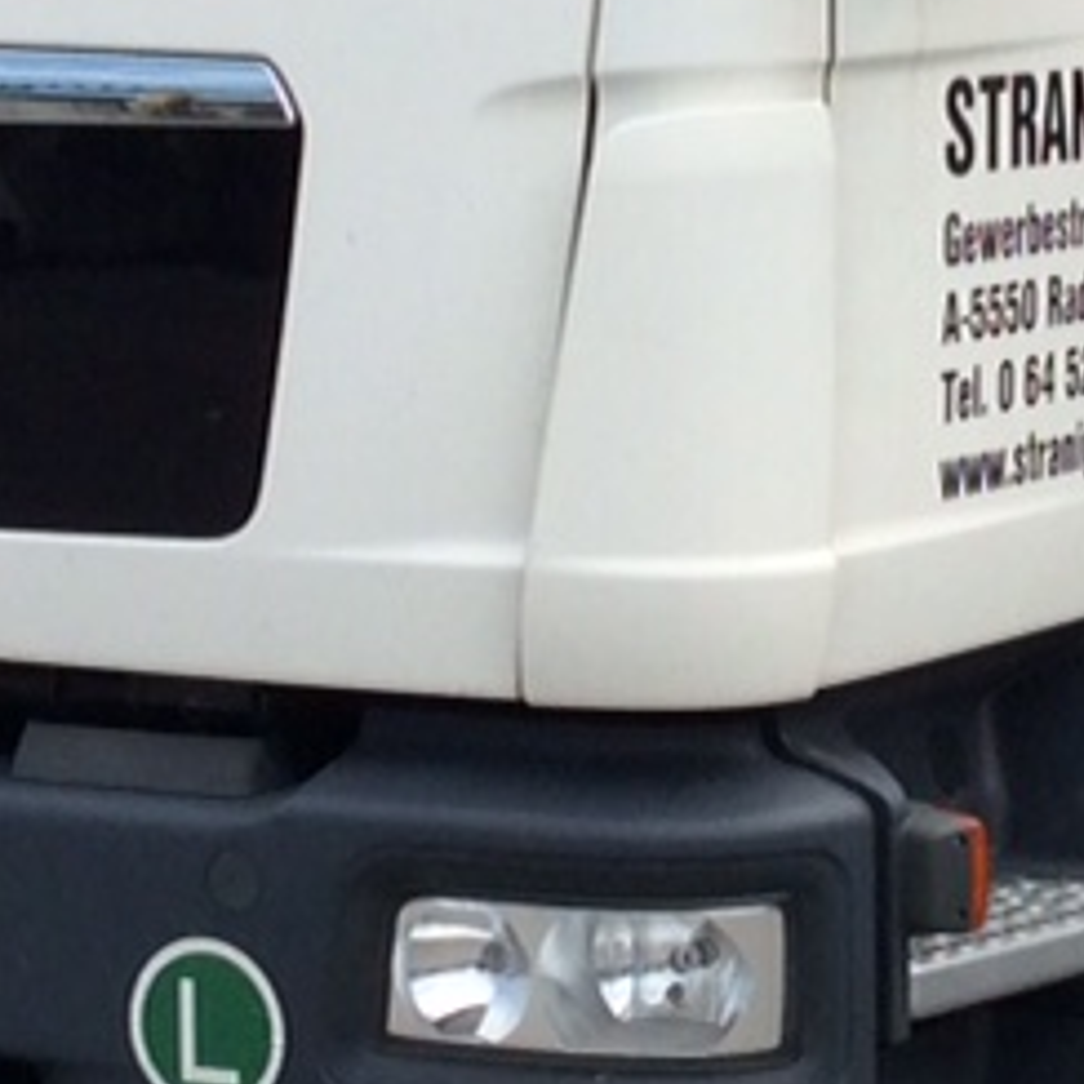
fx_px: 5243
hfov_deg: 11.8
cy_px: -9
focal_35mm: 148
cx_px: 702
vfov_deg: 11.7
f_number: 2.4
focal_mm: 3.3
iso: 32
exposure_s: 1/969
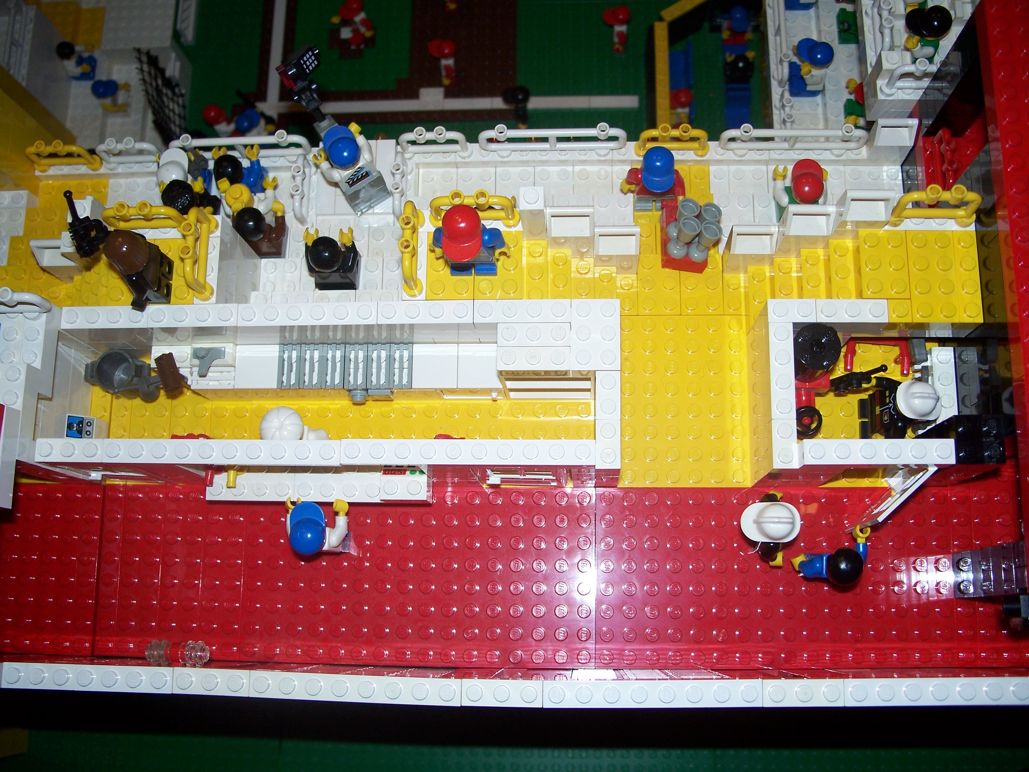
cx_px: 514
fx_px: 1100
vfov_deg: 38.7
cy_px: 386
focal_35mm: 37
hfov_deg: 50.1
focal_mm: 7.8
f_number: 2.8
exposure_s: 1/60
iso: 125
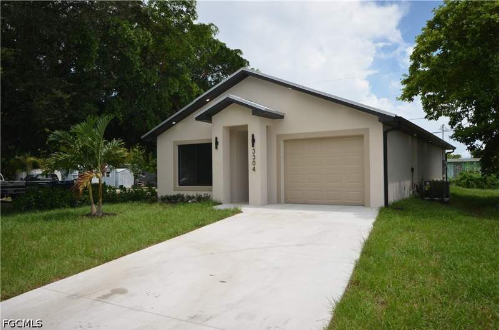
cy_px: 165
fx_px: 415
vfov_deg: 43.4
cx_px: 250
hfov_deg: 62.1
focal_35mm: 30
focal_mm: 20
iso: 100
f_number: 8
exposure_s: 1/250
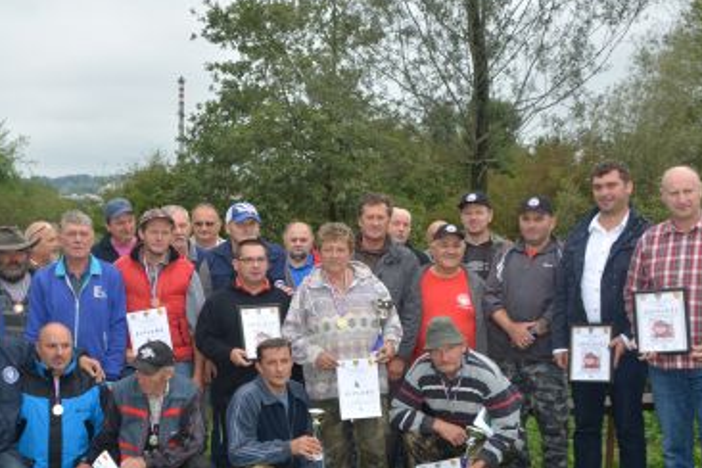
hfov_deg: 38.6
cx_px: 244
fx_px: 991
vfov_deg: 26.5
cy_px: 295
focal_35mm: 51
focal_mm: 21
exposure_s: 1/200
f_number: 6.3
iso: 320
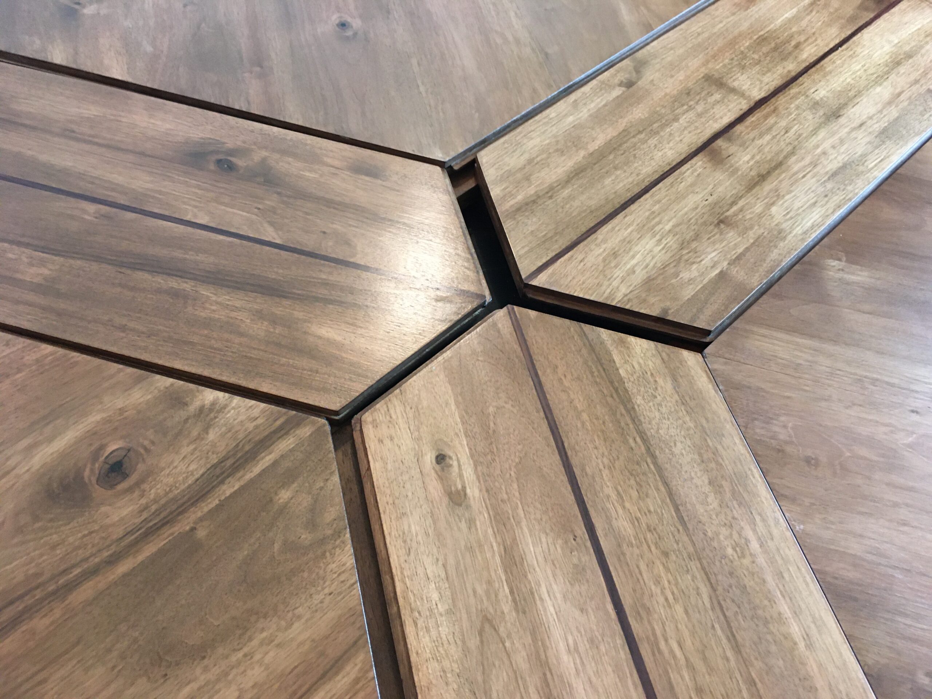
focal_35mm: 29
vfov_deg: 48.2
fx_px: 781
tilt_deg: -54.3
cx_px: 466
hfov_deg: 61.7
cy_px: 350
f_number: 2.2
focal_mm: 4.15
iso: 200
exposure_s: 1/20
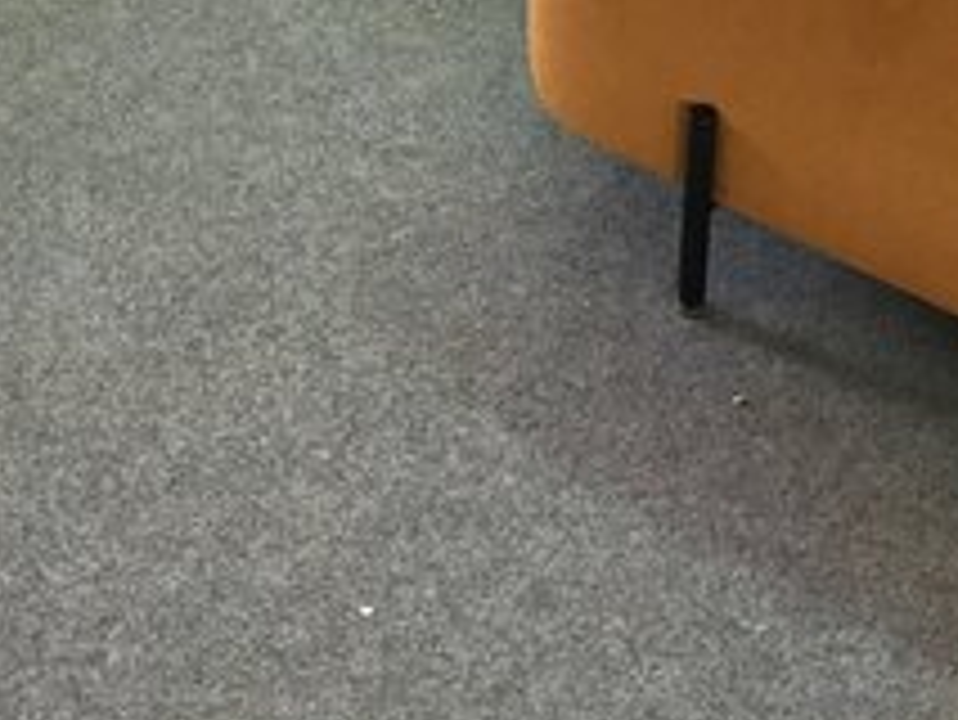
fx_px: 2409
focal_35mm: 87
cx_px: 373
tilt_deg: -29.6
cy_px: -153
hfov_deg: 22.5
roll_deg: +0.8
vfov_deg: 16.3
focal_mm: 4.15
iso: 80
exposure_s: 1/33
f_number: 2.2
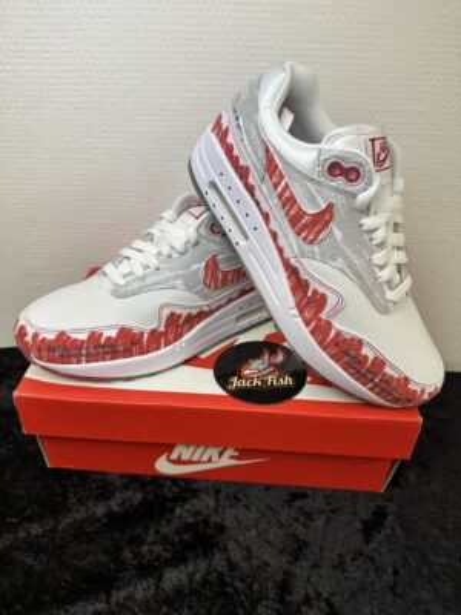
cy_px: 308
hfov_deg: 56.8
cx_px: 230
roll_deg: -2.7
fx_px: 426
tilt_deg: -33.8
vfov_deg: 71.6
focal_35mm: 24
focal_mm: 6.86
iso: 50
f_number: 1.78
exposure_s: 1/104
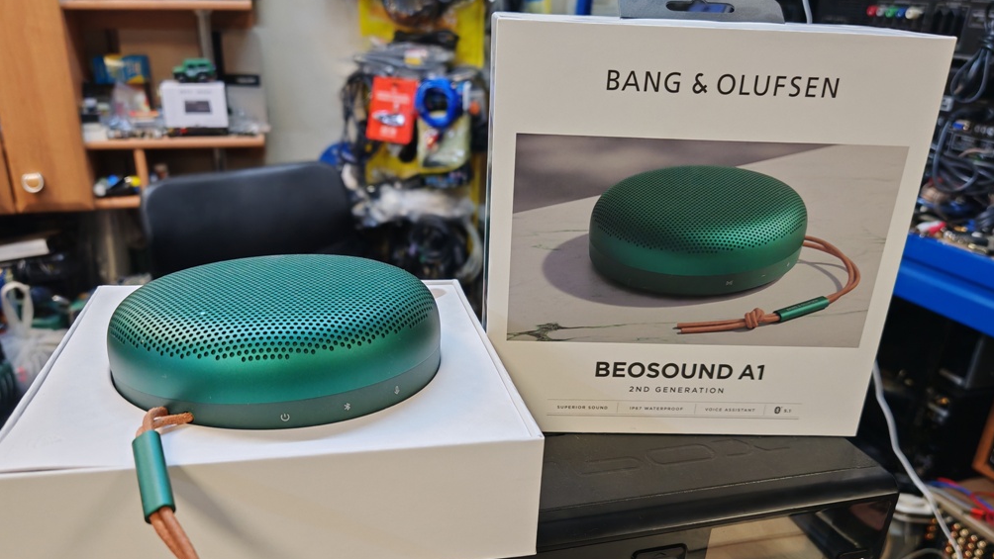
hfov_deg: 64.3
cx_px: 505
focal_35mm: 30
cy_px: 359
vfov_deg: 38.6
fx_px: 791
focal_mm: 6.67
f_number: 1.9
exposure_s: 1/33
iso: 320
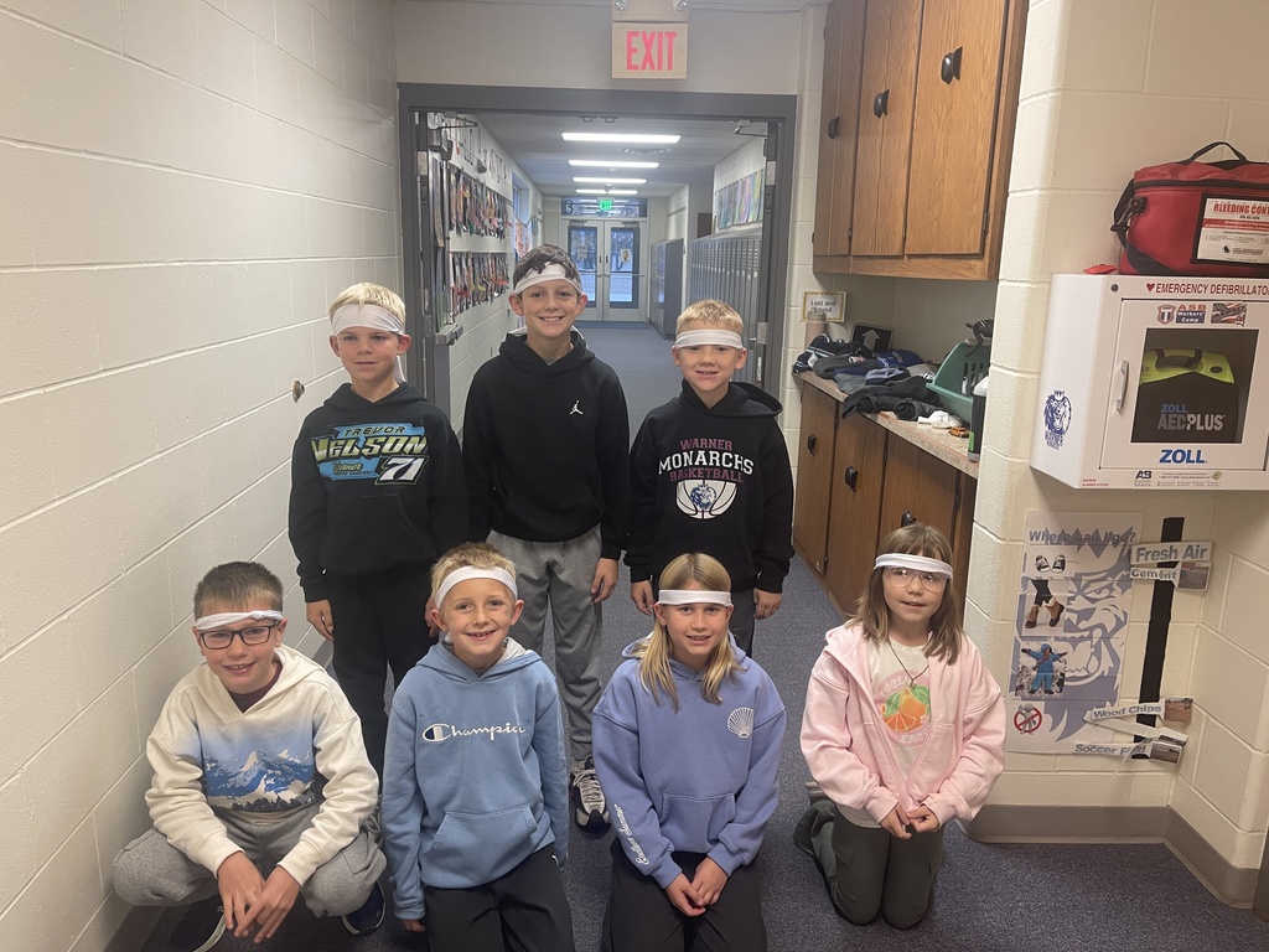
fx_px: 916
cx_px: 634
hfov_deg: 69.4
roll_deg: -1.4
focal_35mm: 25
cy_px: 476
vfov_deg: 54.9
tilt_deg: -12.3
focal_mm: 5.1
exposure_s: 1/60
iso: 125
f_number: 1.6
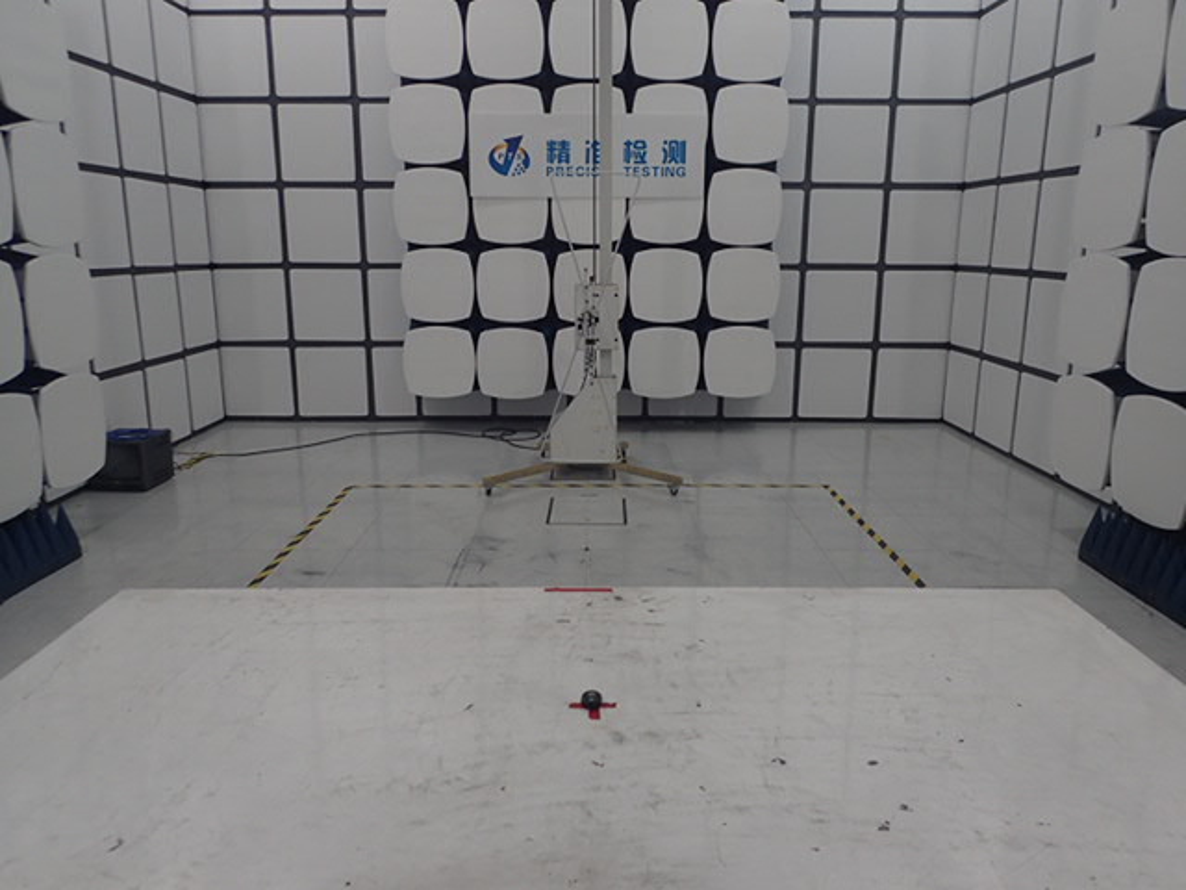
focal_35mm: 25
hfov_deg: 69.4
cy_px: 445
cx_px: 593
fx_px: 857
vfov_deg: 54.9
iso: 100
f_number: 2.8
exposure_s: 1/80
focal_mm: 4.5
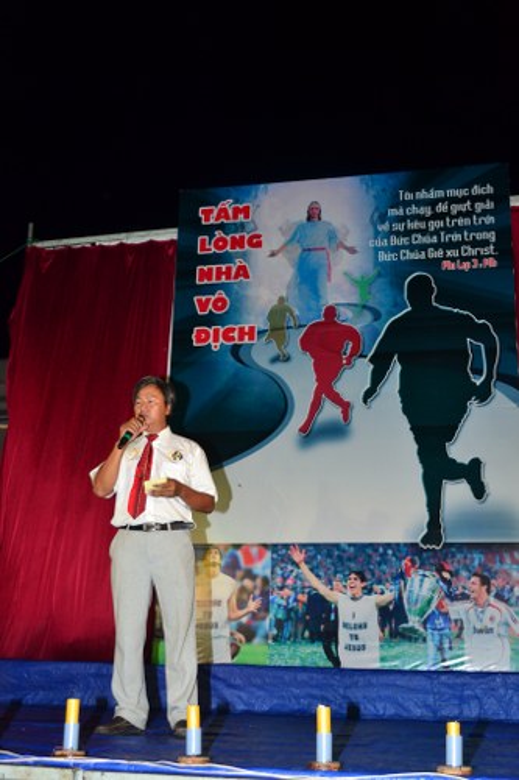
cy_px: 390
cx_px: 260
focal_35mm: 45
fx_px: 974
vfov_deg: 43.6
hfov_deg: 29.8
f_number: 4.5
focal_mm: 30
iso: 200
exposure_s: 1/60
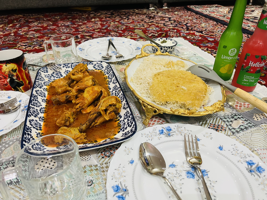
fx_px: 201
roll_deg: -1.3
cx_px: 134
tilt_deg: -33.9
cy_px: 100
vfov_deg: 53.1
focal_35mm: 26
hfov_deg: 67.3
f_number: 1.5
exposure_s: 1/50
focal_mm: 5.7
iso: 200
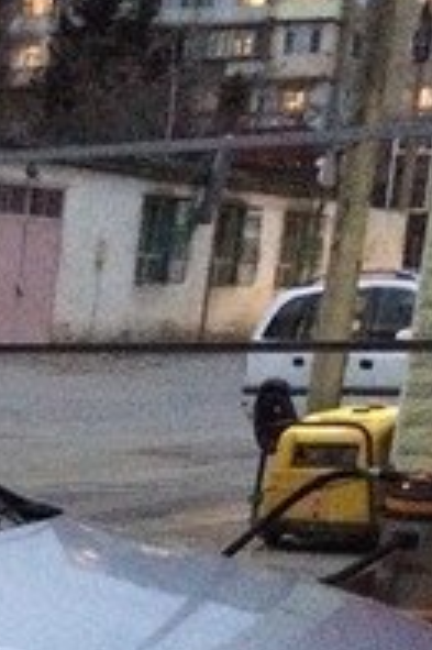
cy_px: 770
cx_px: -468
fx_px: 1821
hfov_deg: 11.9
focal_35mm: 101
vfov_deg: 19.1
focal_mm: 4.15
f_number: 2.2
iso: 500
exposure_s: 1/17
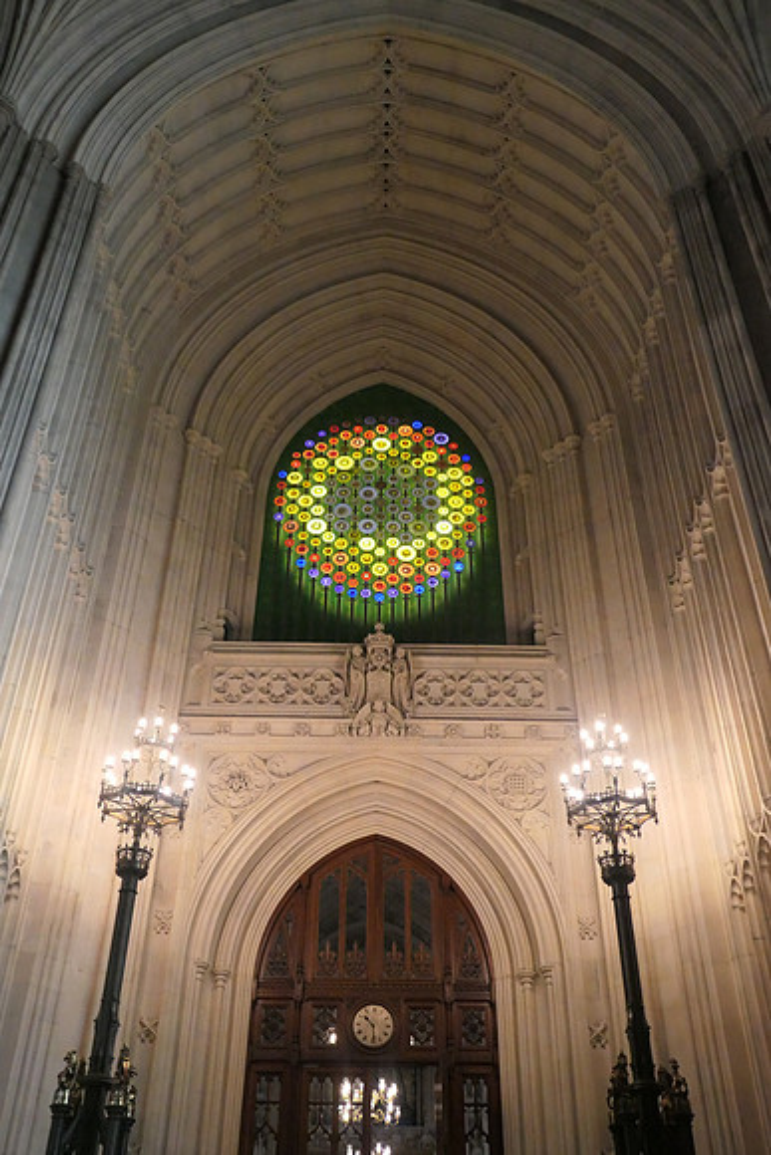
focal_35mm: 33
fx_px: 1059
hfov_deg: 40.0
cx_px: 386
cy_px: 578
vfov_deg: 57.2
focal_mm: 12
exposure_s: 1/125
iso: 3200
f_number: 3.6
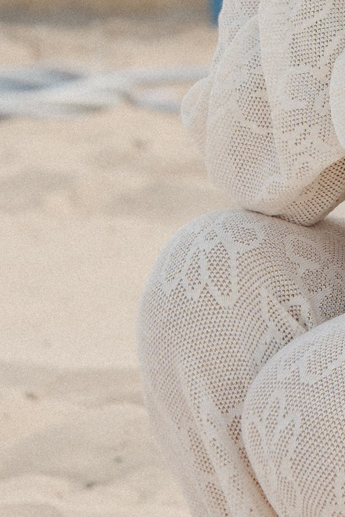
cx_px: 763
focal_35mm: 389
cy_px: -200
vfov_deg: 5.3
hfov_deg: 3.5
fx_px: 5586
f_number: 5.6
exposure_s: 1/400
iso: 125
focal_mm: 75
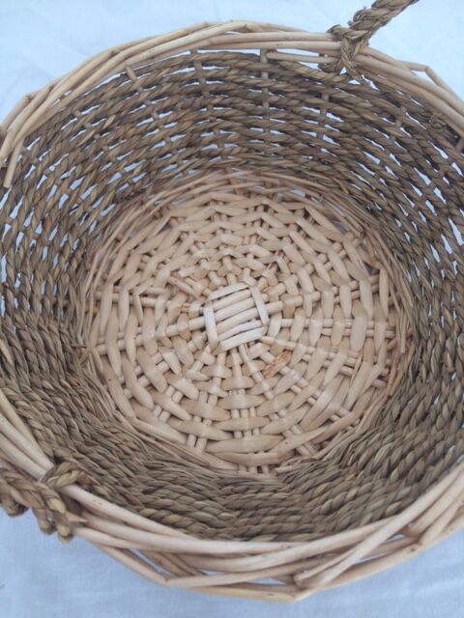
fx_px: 518
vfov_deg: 61.7
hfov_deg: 48.2
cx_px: 232
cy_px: 309
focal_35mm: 29
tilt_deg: -67.3
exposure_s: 1/100
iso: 64
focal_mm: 4.15
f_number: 2.2
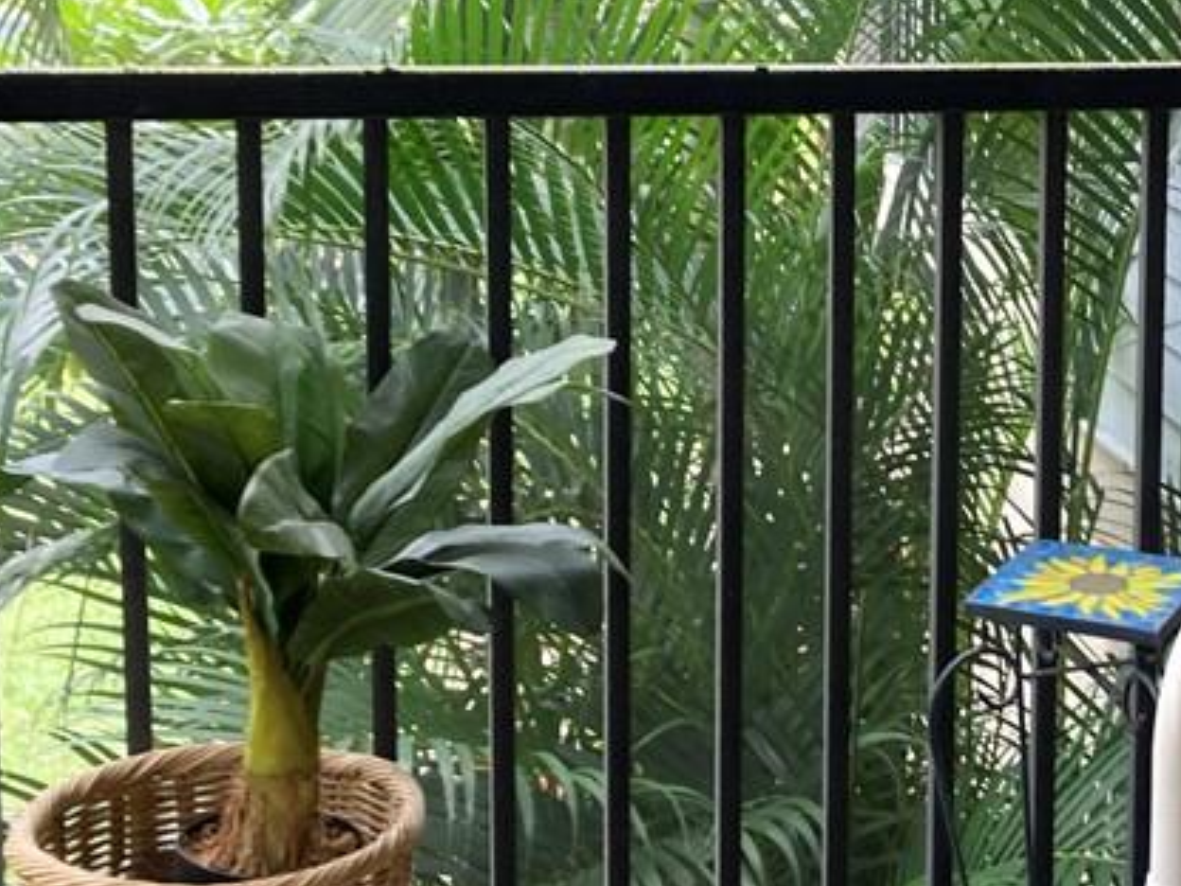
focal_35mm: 69
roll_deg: -2.0
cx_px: 1070
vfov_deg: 21.0
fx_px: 2354
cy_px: 165
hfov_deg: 27.1
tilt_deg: -7.5
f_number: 1.8
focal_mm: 3.99
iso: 64
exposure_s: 1/120
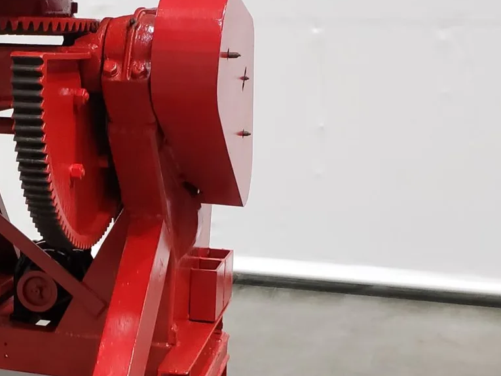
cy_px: 293
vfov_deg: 21.4
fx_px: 984
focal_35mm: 68
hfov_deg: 27.3
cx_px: 29
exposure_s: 1/15
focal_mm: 4.3
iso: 250
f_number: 2.4
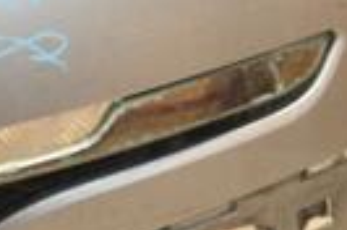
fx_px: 1567
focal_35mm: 163
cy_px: 16
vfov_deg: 8.3
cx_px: 18
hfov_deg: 12.5
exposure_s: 1/160
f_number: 5
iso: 800
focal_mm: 24
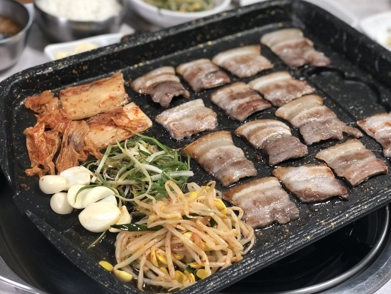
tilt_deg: -37.0
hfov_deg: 32.7
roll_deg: -8.4
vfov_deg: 24.8
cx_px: 221
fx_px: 666
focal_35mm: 59
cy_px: 148
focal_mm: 6
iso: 100
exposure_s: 1/40
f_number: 2.4
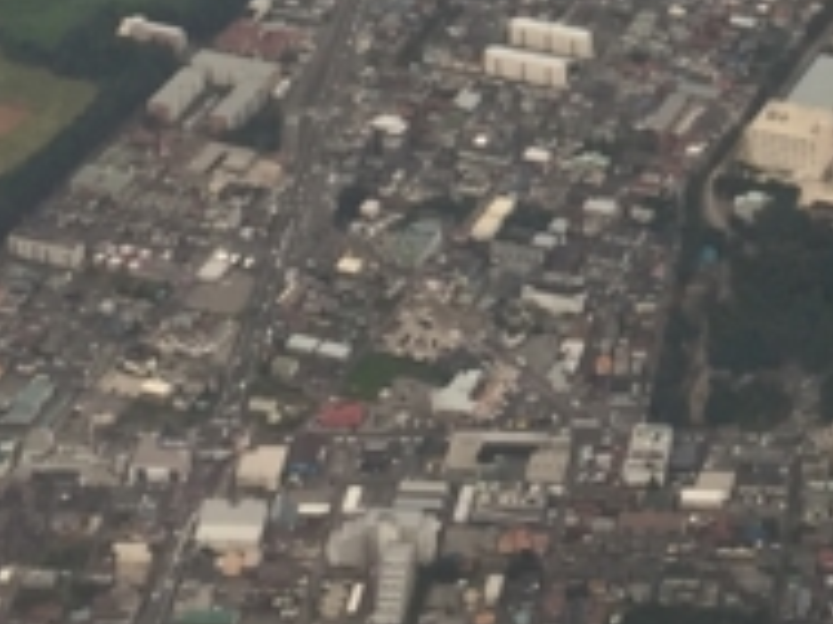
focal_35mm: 159
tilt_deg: -23.2
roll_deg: +1.5
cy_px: -615
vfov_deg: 8.8
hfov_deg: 12.3
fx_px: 3824
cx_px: 878
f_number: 2.2
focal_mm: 4.15
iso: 32
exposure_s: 1/120
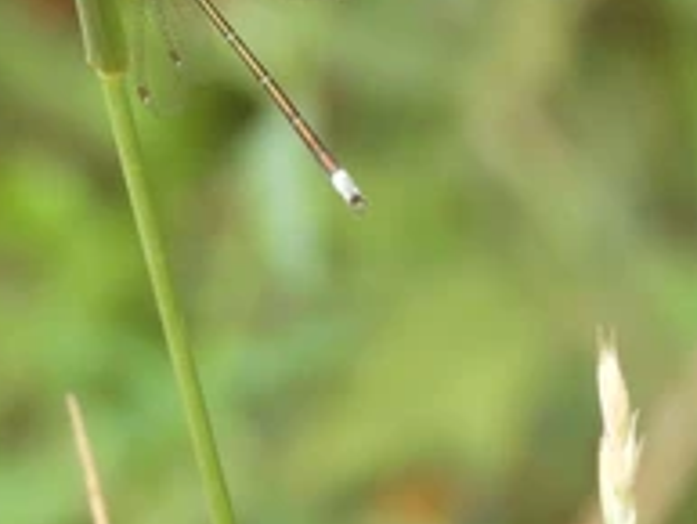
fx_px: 33344
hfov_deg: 1.2
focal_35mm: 1655
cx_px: 116
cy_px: 4
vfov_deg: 0.9
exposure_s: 1/160
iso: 400
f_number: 5
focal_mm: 89.2
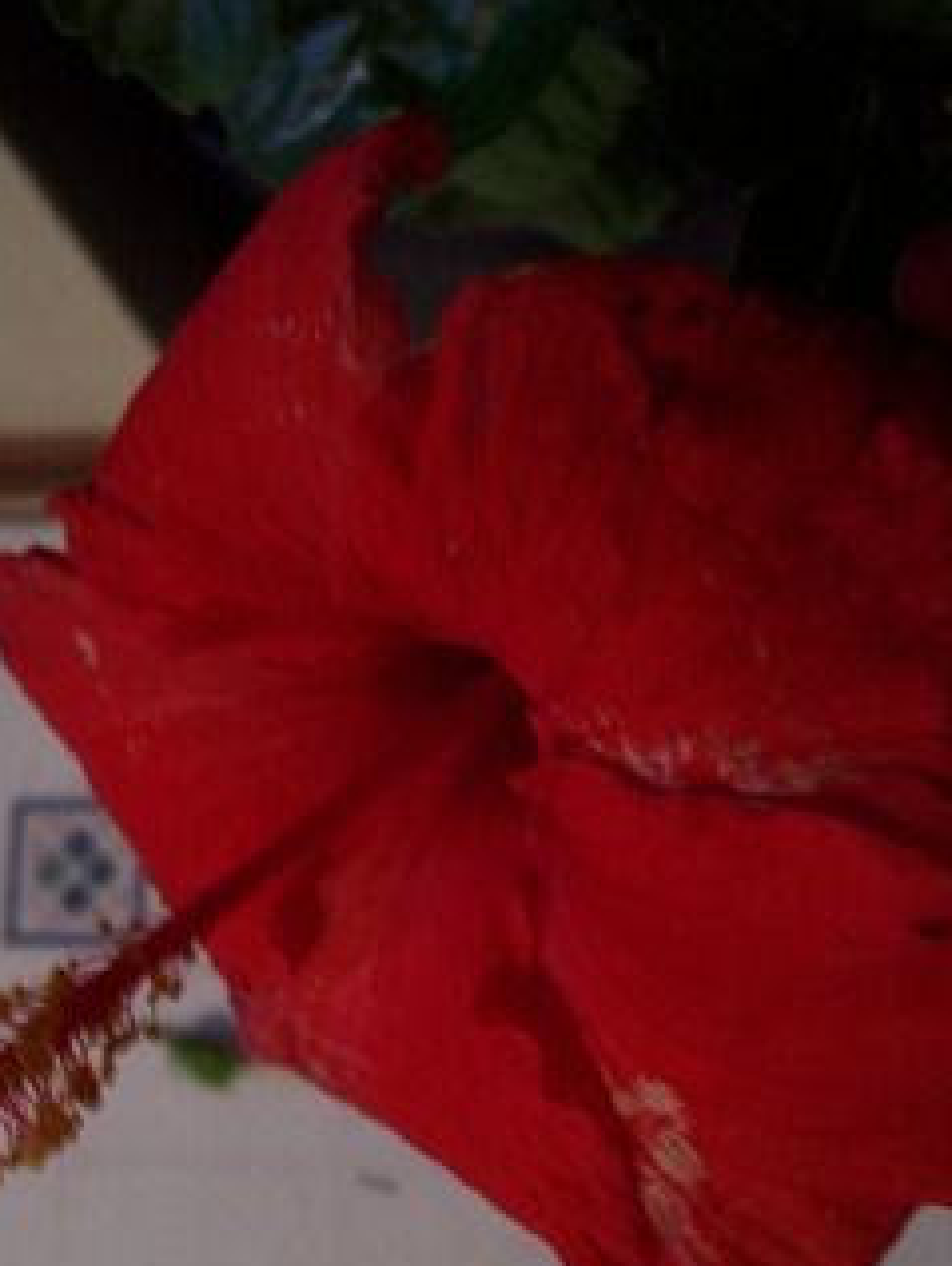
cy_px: 768
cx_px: 494
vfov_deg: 40.2
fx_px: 1721
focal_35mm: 47
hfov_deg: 30.9
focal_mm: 5.6
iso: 160
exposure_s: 1/8
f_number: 2.7
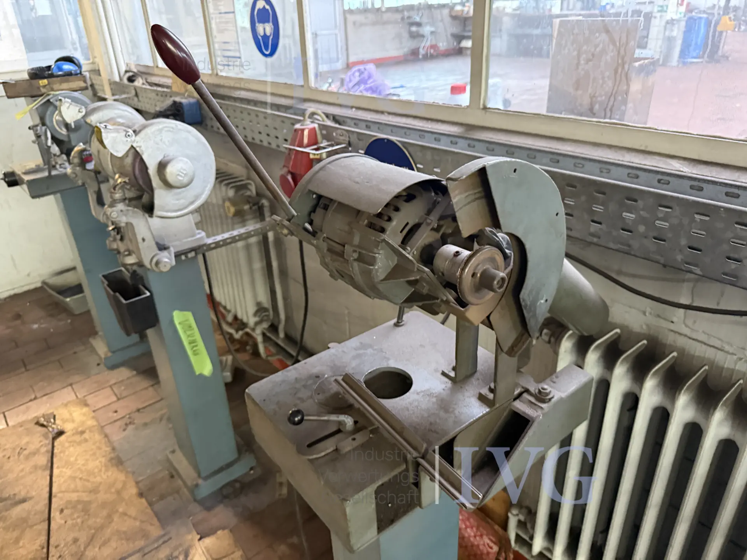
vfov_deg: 56.8
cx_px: 374
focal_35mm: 24
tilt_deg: -24.5
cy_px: 280
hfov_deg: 71.6
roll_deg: +3.1
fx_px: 518
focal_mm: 6.76
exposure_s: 1/33
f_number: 1.78
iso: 800
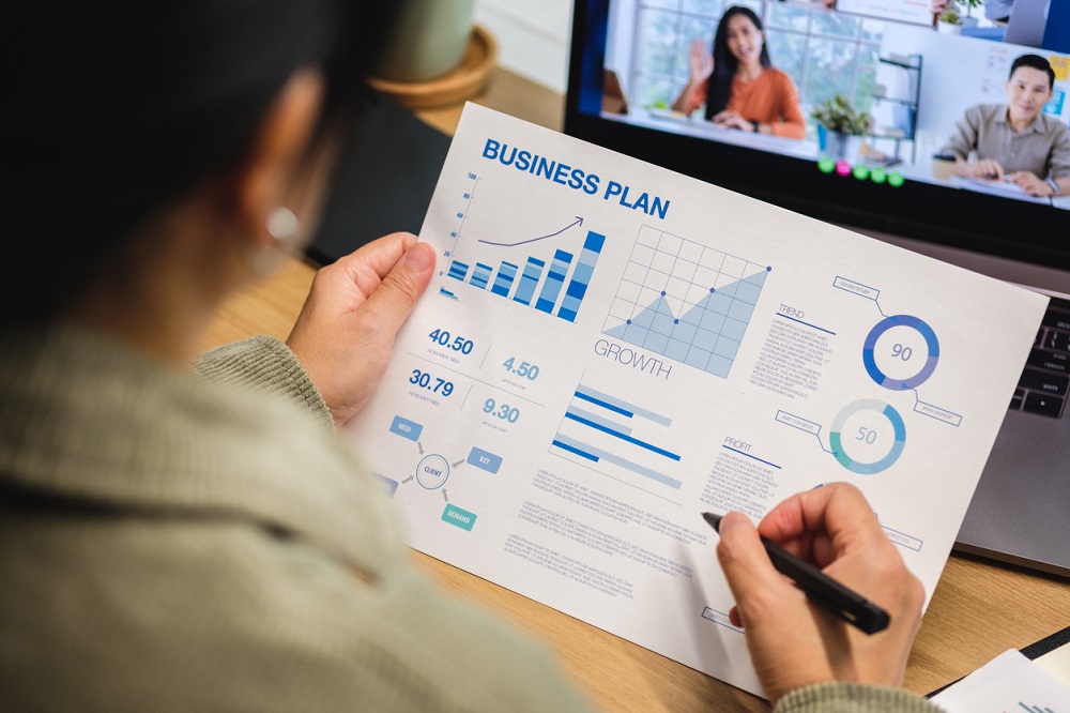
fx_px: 2228
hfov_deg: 27.0
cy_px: 356
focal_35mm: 75
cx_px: 535
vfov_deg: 18.2
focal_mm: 50
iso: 400
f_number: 2.2
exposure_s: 1/125
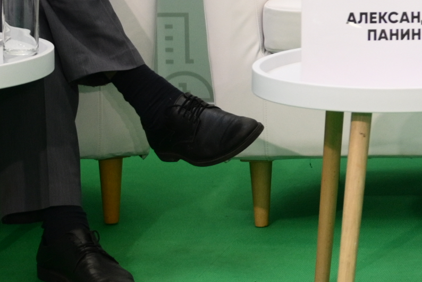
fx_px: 2275
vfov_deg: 7.0
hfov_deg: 9.8
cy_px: -159
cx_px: 848
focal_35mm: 194
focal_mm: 34
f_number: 3.2
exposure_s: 1/250
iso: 640
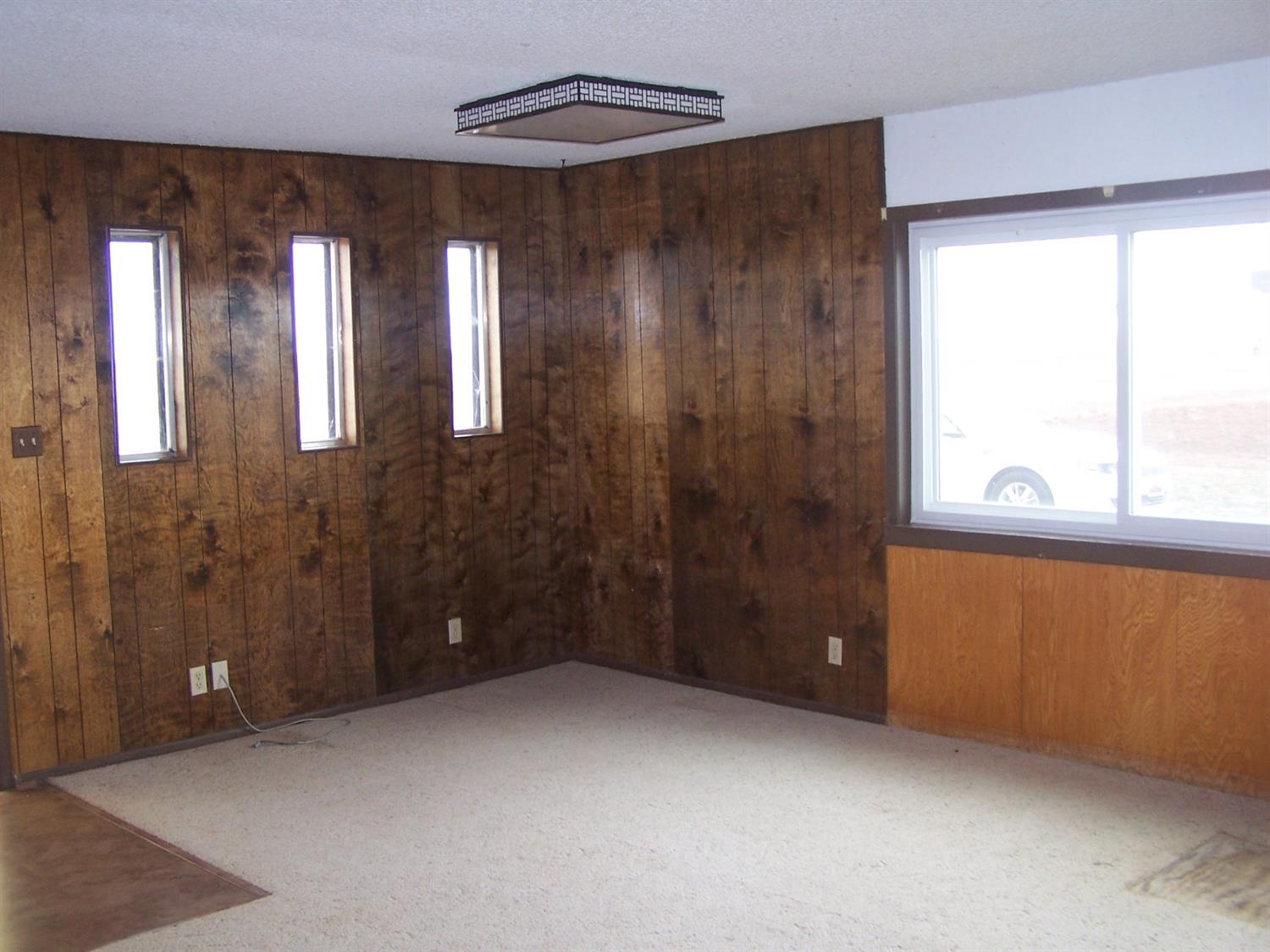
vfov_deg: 37.7
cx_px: 635
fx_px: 1394
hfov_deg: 49.0
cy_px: 476
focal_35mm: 38
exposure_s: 1/60
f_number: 2.8
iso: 140
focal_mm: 6.3
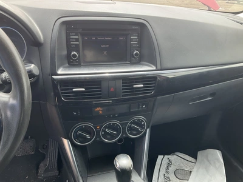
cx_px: 122
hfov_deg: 61.7
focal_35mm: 29
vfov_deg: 48.2
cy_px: 91
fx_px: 204
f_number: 1.8
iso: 25
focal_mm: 3
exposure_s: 1/163
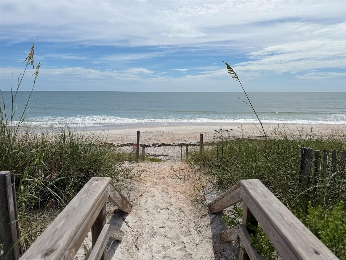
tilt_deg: -8.9
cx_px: 173
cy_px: 130
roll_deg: -0.6
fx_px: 240
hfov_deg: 71.6
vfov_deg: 56.8
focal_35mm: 24
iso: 80
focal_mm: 6.76
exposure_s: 1/14286
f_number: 1.78
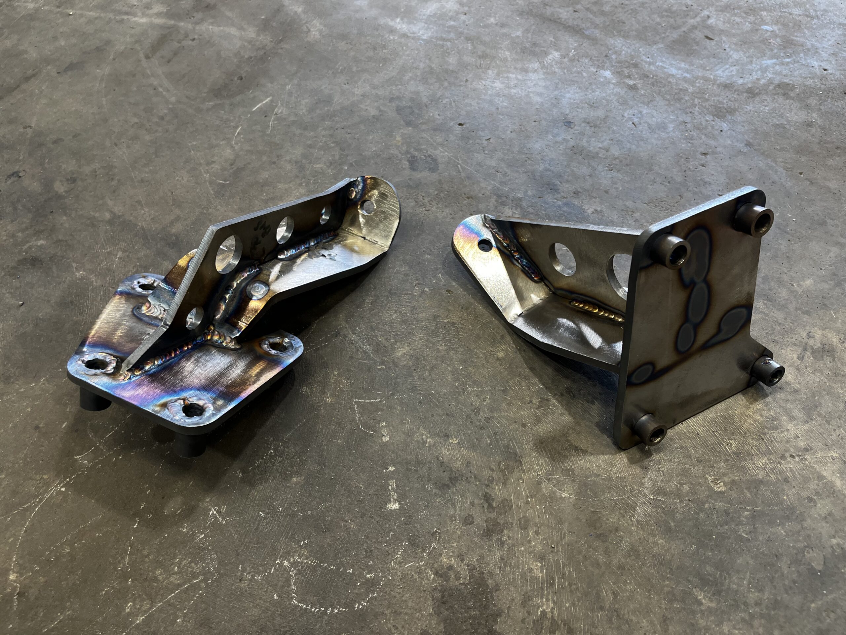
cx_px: 423
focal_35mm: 26
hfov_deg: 67.3
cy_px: 318
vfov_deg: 53.1
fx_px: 635
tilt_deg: -51.2
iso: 80
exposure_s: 1/120
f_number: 1.6
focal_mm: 5.1
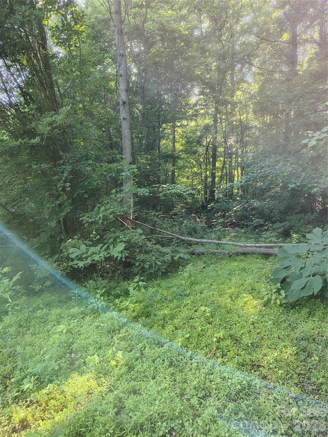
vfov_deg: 71.6
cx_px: 164
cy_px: 218
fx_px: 303
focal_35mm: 24
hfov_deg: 56.8
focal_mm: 5.56
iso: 350
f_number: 1.8
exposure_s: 1/120
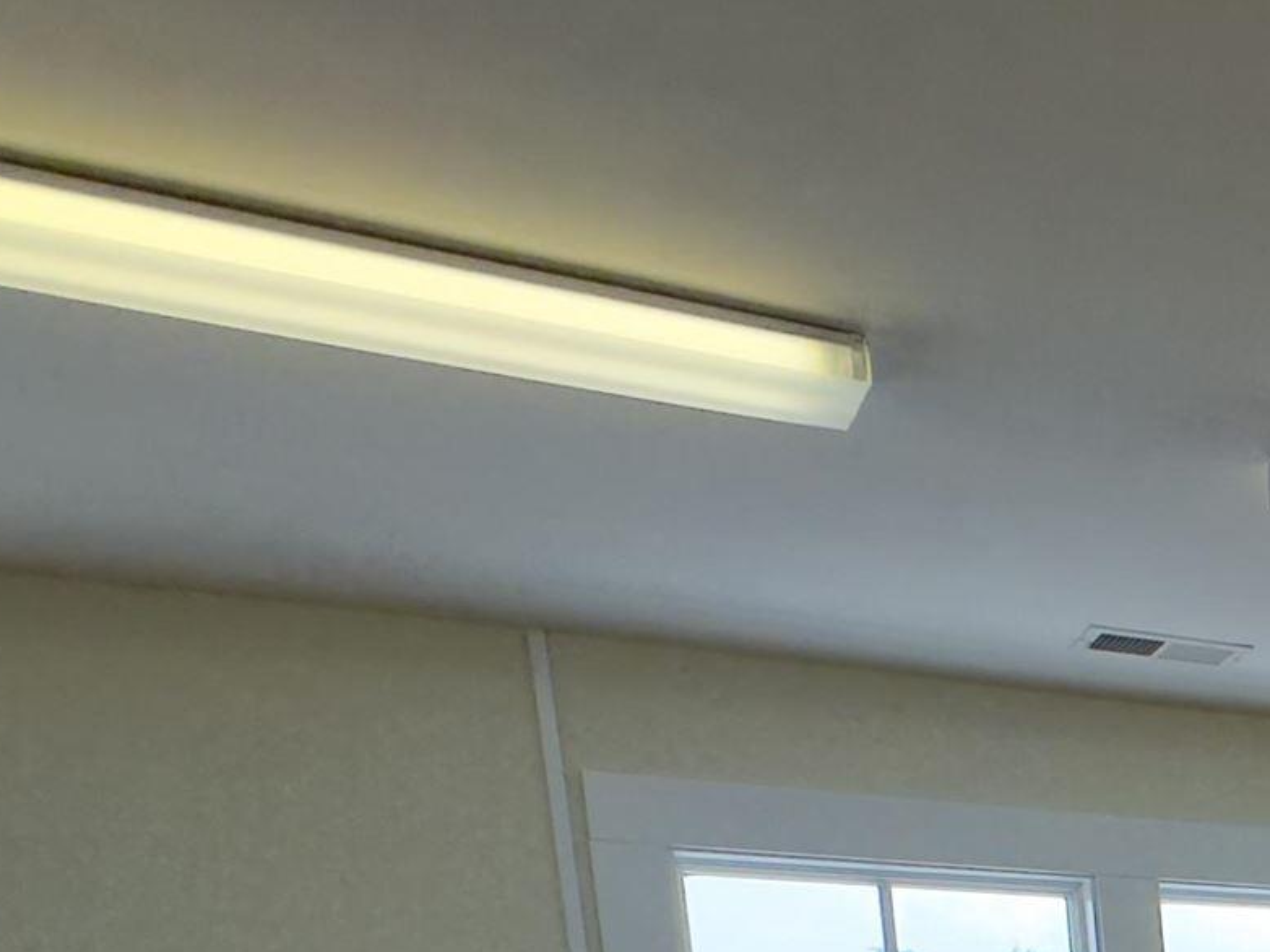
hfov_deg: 26.5
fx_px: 2017
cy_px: 1556
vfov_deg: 21.0
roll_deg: +1.7
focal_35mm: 55
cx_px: 1847
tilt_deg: -9.8
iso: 64
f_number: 2.2
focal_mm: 2.22
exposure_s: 1/120
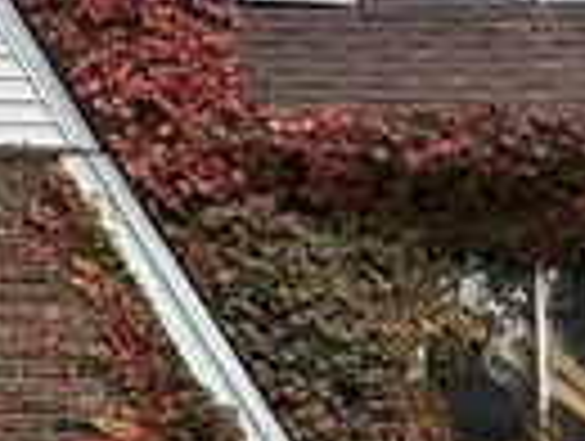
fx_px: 1558
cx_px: 32
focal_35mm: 92
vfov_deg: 16.1
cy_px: 299
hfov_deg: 20.7
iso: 80
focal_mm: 6.76
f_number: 1.78
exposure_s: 1/1812
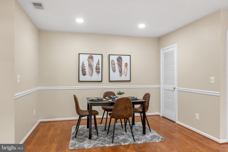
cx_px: 114
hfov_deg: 71.5
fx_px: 158
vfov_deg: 51.3
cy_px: 76
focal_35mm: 25
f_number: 8
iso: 200
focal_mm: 25
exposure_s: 1
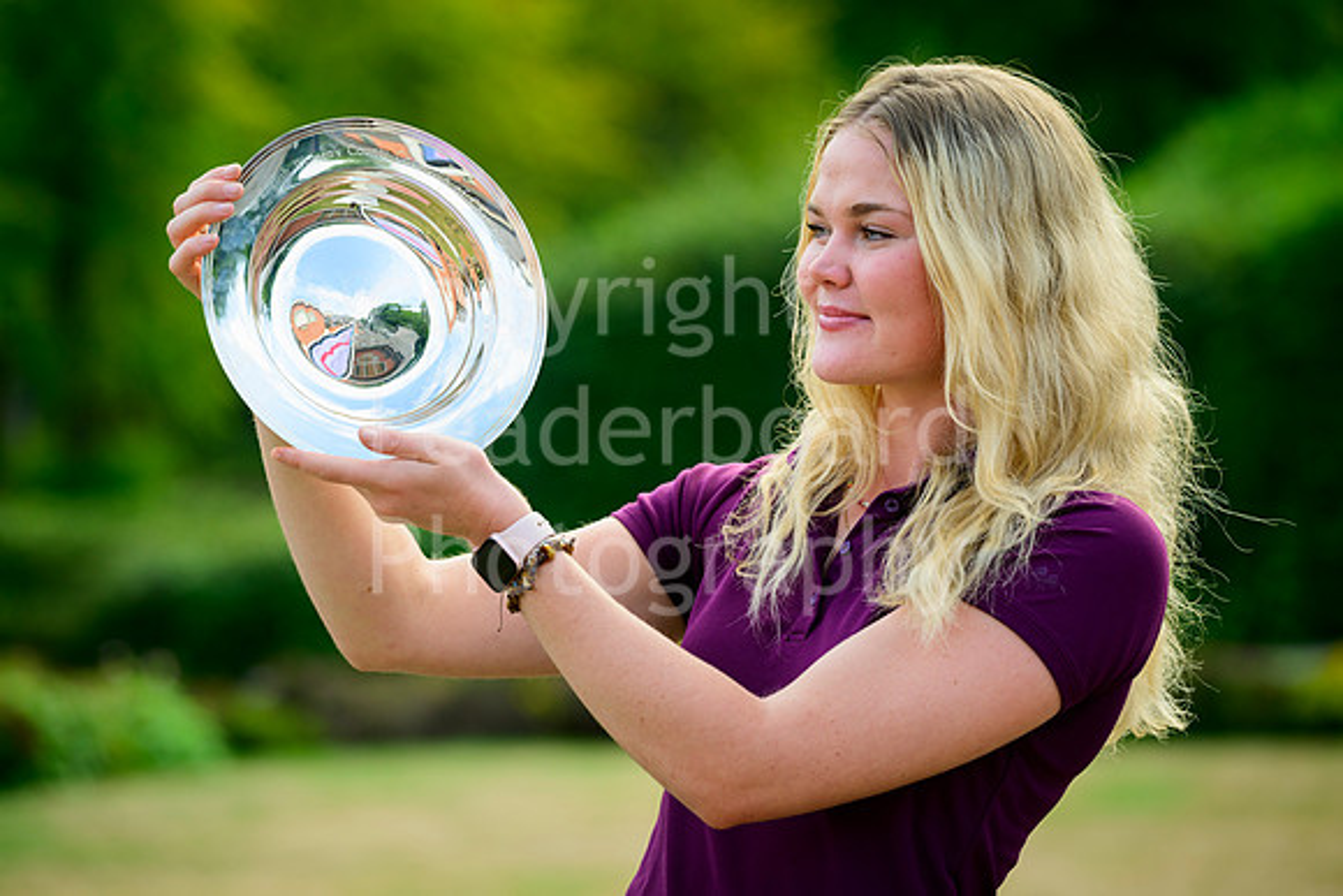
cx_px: 672
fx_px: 5783
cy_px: 448
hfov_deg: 13.2
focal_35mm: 155
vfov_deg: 8.9
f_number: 4
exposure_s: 1/200
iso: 160
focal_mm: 155
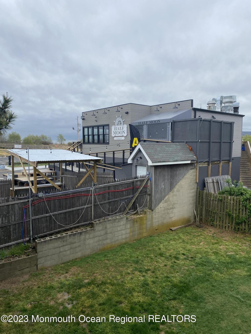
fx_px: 251
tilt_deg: -4.4
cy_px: 167
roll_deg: -1.0
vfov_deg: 67.3
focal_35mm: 26
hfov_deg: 53.1
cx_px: 126
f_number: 1.8
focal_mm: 4.25
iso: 32
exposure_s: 1/2183
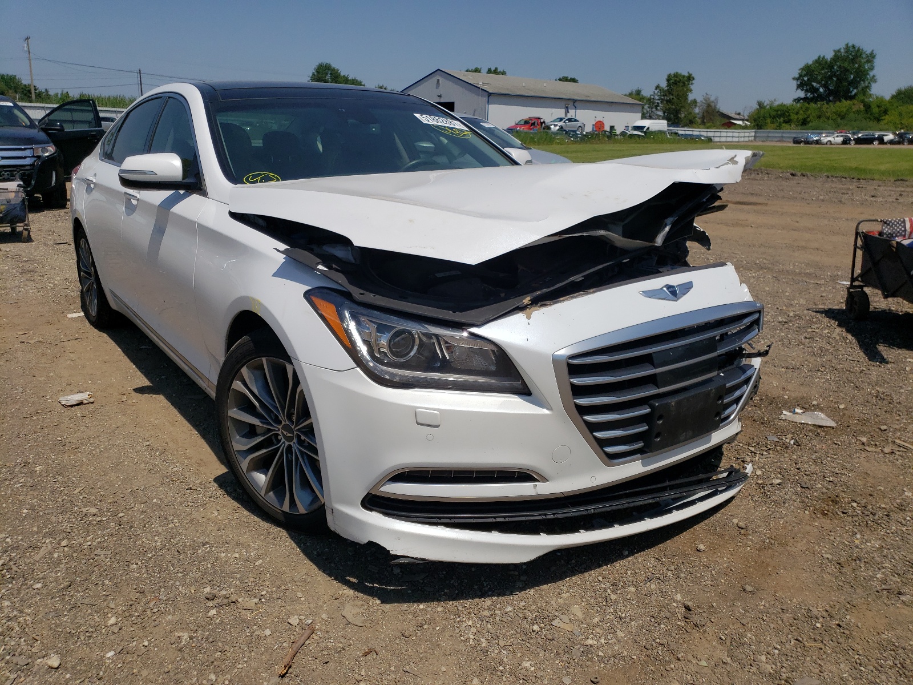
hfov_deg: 67.3
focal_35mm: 26
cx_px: 456
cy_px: 342
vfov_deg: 53.1
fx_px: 686
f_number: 1.5
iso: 51
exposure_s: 1/10000
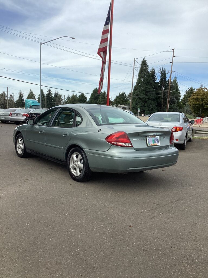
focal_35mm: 31
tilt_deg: -7.2
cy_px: 139
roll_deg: -3.7
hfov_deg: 45.4
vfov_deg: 58.4
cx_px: 104
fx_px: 248
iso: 25
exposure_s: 1/1199
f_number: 2.4
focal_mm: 3.3
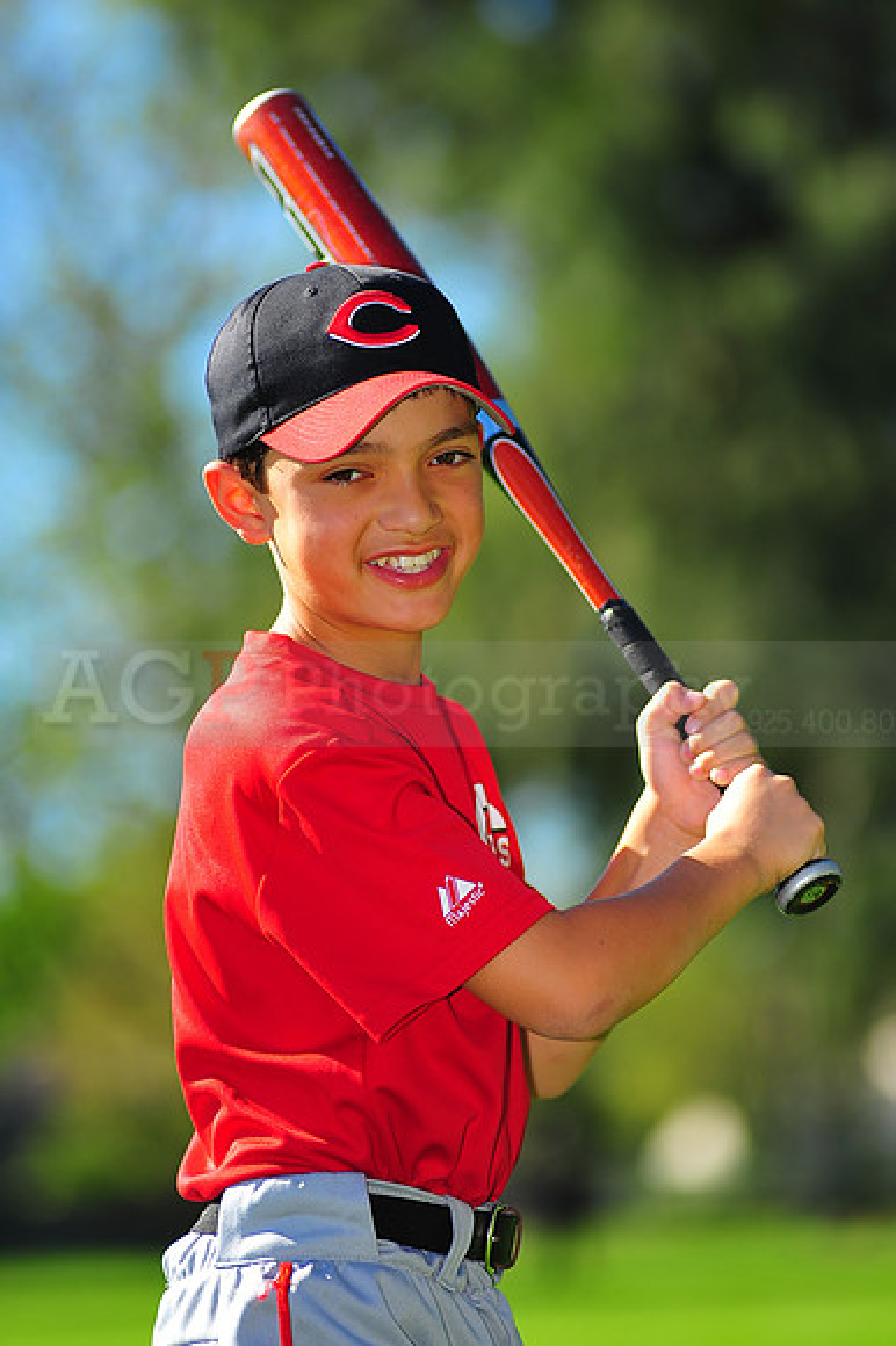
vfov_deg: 11.4
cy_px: 673
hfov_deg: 7.6
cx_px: 448
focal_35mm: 180
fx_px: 6728
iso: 200
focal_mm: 180
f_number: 3.5
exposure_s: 1/1250
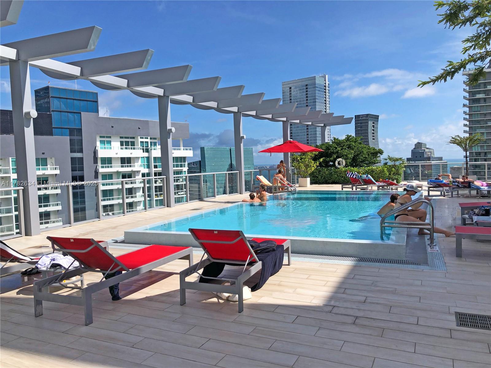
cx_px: 246
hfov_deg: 63.4
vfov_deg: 49.7
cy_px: 184
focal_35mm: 28
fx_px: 397
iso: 20
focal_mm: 4
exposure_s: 1/3003
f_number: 1.8
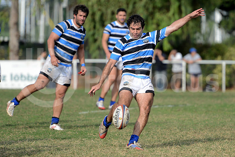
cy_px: 78
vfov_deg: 4.9
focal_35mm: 280
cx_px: 118
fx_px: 1828
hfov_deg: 7.4
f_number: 4
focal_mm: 280
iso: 500
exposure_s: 1/1250
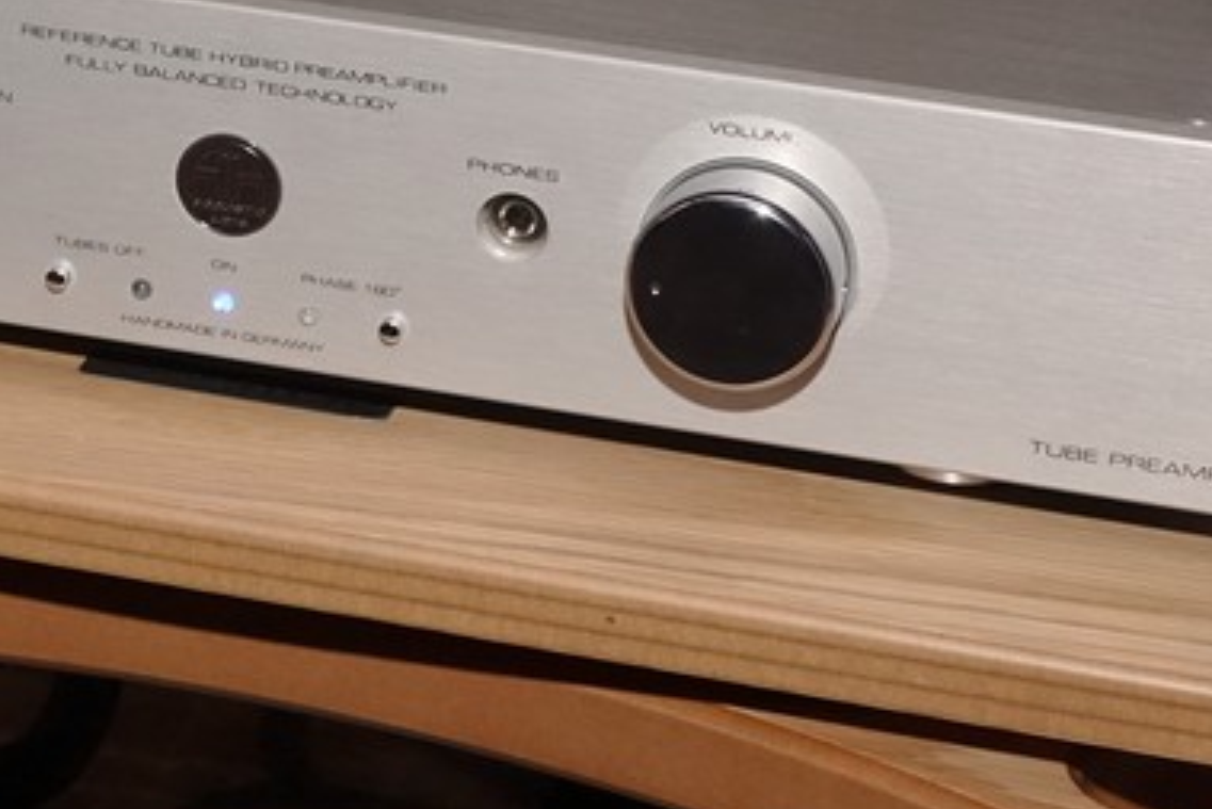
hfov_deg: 13.5
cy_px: 122
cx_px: 310
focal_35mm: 152
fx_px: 5119
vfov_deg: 9.0
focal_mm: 23.32
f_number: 4
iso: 1600
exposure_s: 1/125
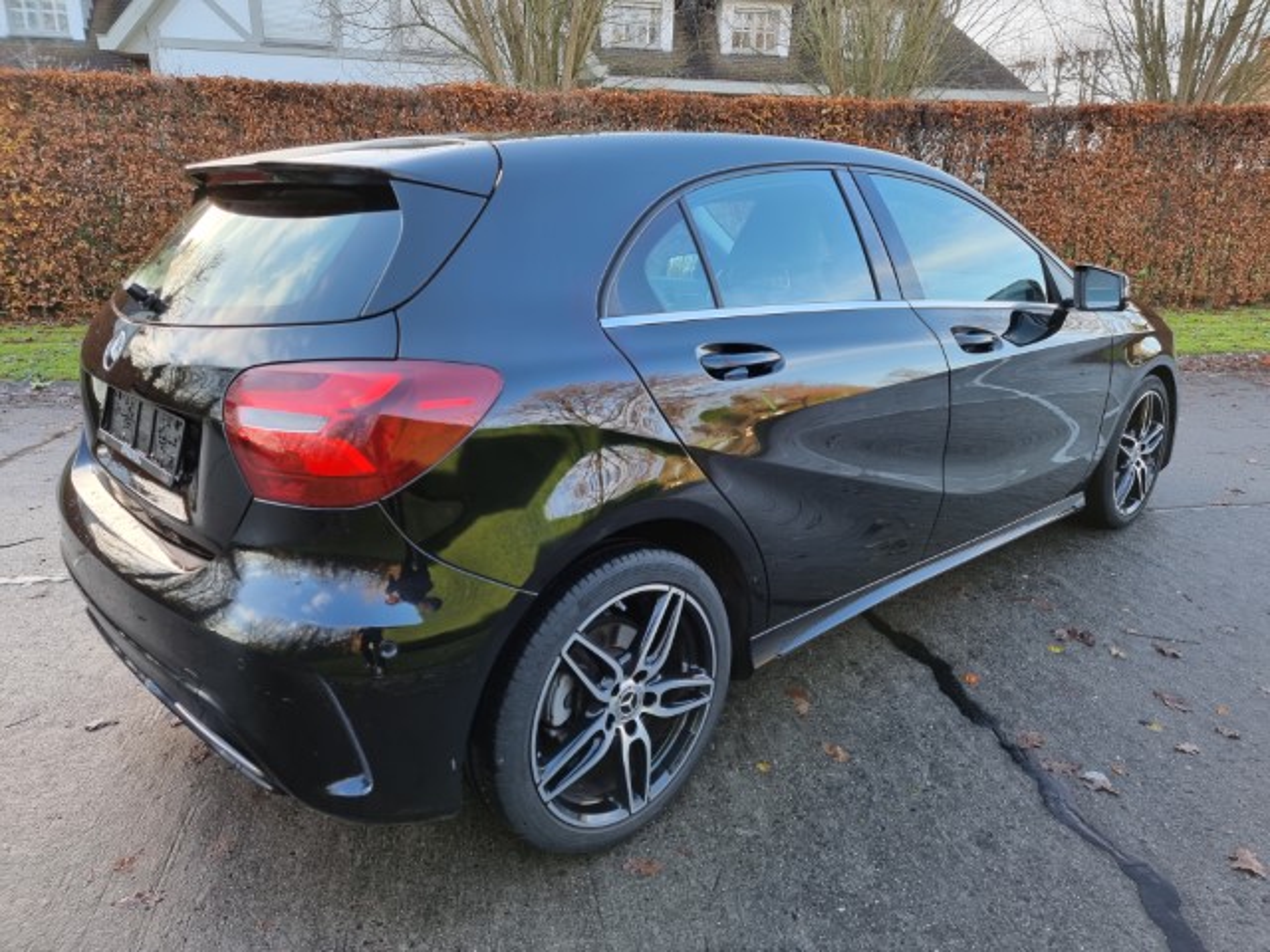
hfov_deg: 71.6
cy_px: 476
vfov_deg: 56.8
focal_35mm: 24
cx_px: 635
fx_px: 881
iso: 64
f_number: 1.8
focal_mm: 6.7
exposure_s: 1/120
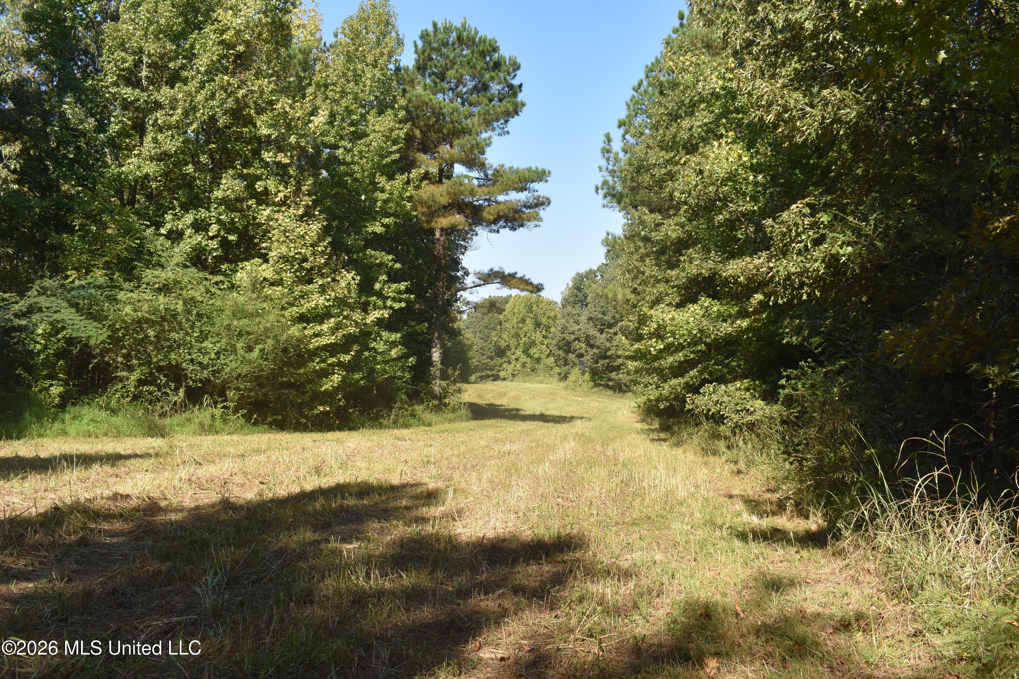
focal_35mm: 33
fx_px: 934
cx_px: 510
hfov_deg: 57.2
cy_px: 340
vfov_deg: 40.0
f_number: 8
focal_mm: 22
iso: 160
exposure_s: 1/250
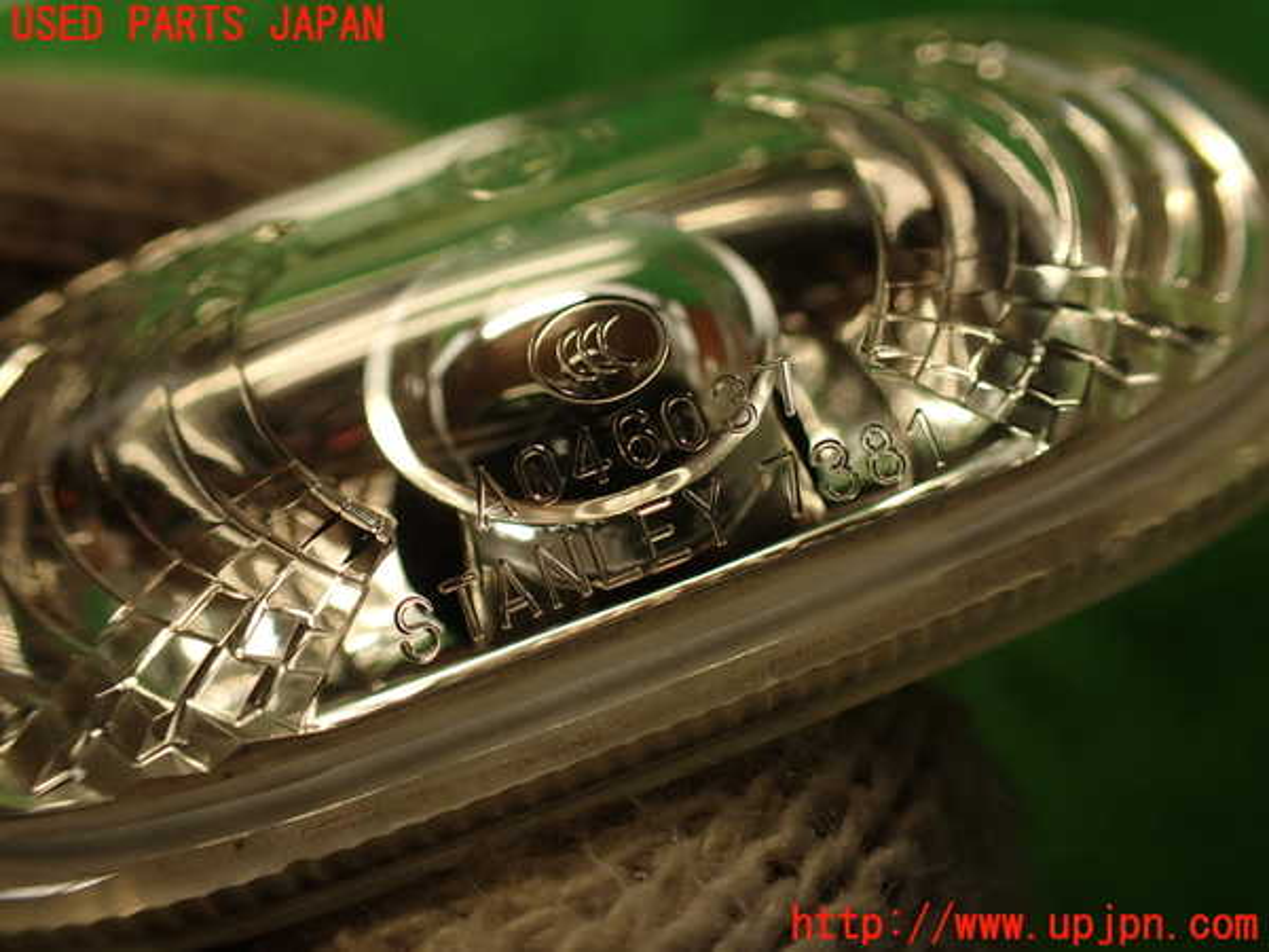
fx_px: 1100
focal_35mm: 30
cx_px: 634
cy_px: 476
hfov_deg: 60.0
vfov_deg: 46.8
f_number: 2.3
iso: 100
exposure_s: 1/100
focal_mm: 5.4
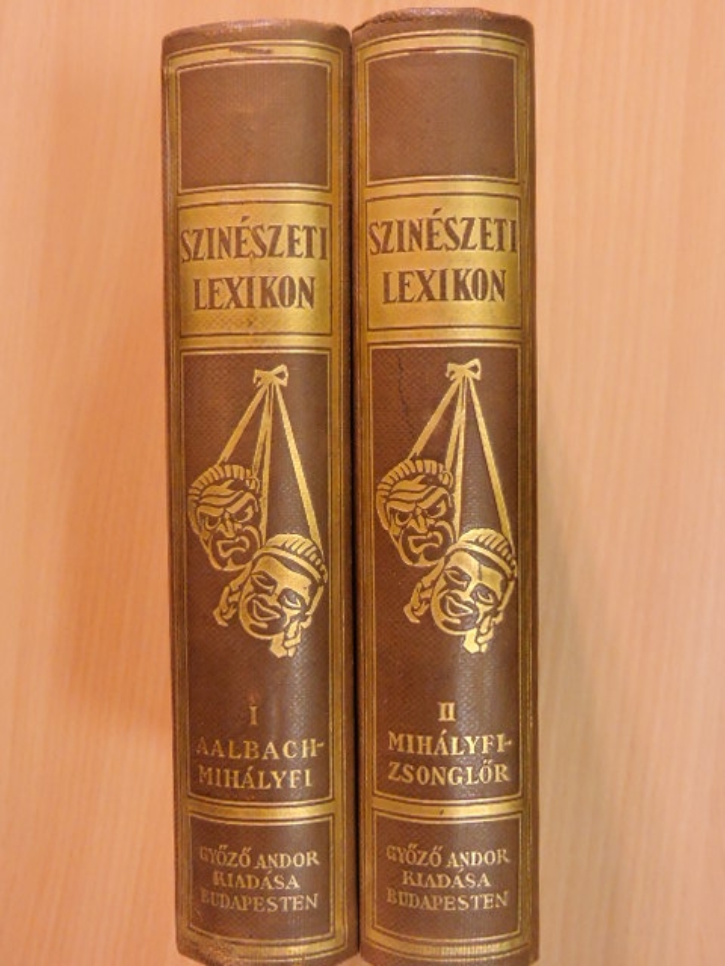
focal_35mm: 45
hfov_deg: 32.2
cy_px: 483
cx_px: 362
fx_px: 1257
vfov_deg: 42.1
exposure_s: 1/80
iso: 1600
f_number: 4
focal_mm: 8.1
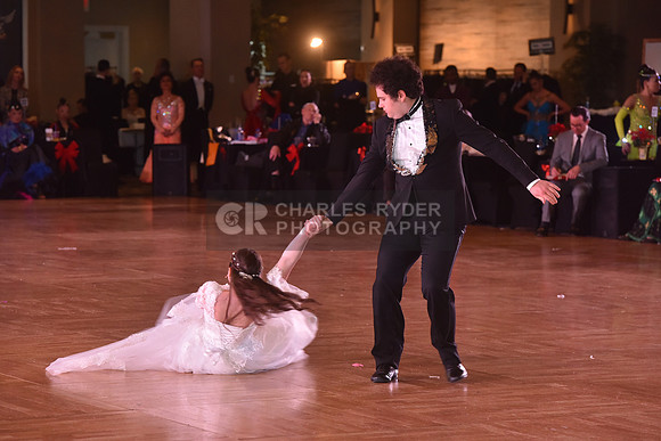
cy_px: 220
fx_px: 2571
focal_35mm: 140
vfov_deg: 9.8
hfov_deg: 14.7
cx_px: 330
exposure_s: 1/200
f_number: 5
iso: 1600
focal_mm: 140
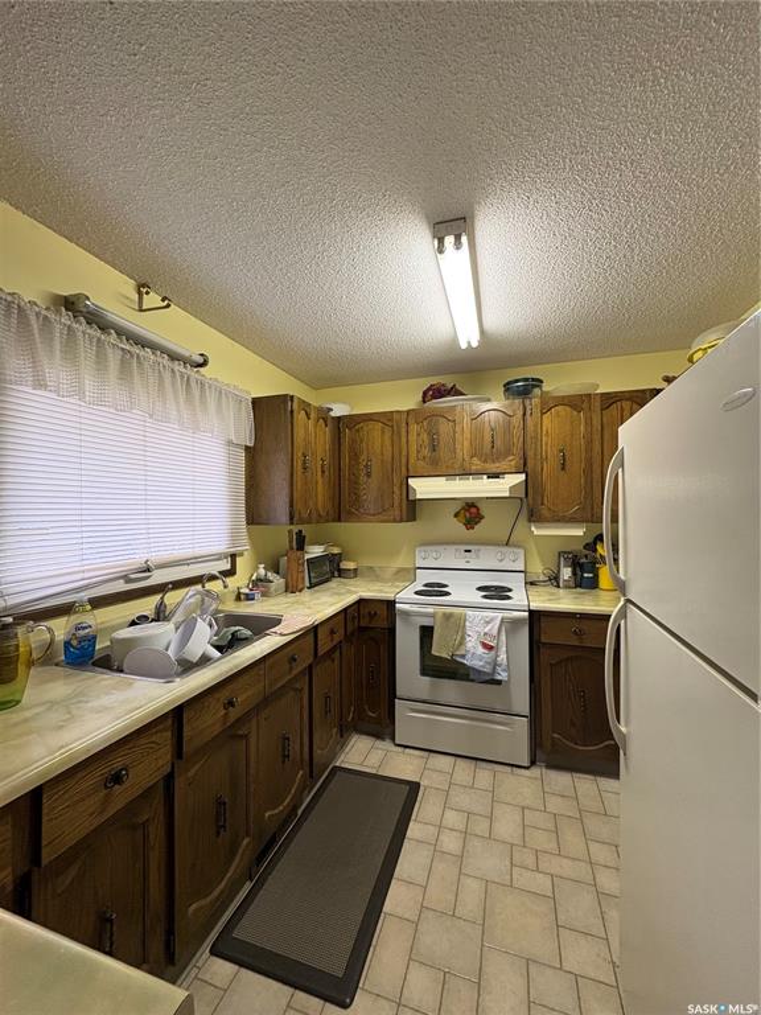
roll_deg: +0.3
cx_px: 380
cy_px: 508
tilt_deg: +1.0
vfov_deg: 102.1
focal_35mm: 14
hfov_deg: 85.7
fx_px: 410
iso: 200
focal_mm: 2.22
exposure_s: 1/60
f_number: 2.2
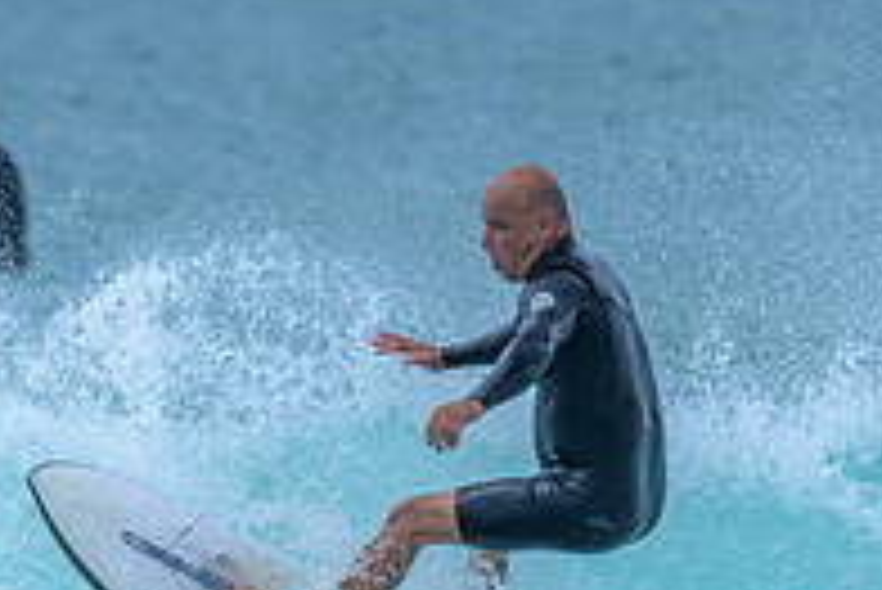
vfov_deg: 0.4
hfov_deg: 0.6
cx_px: 147
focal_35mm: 3257
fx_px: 79853
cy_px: 669
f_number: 6.3
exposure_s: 1/2000
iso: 280
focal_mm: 800
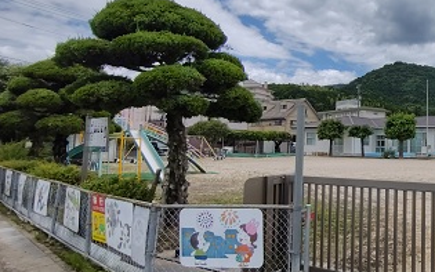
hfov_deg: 53.1
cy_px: 122
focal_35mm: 28
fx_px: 332
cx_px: 431
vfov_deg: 44.5
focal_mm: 2.16
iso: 100
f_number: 2.2
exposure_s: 1/1351
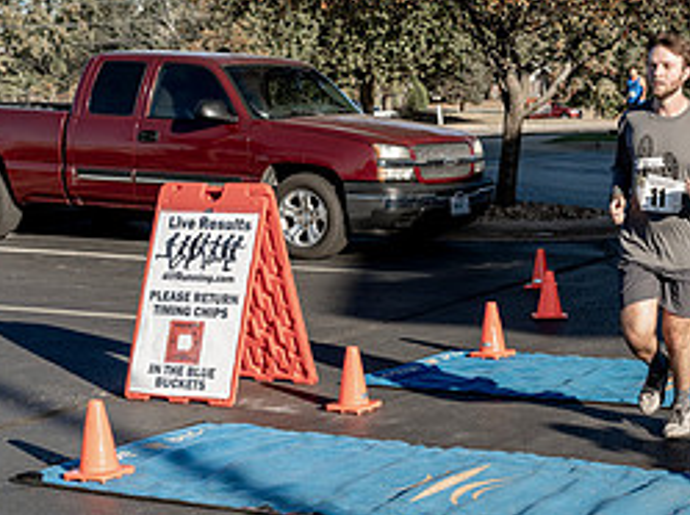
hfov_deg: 22.5
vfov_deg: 17.7
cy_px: 234
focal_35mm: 83
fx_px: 1652
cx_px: 718
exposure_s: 1/800
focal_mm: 37
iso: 160
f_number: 4.5
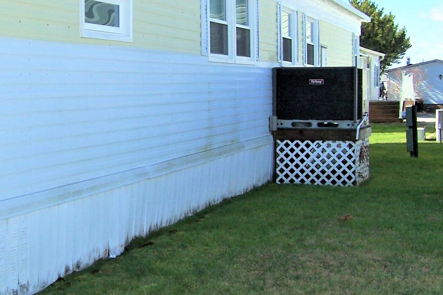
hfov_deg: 27.2
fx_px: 898
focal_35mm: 73
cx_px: 95
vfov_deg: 18.7
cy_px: 118
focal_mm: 6.3
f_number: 4
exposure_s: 1/500
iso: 80
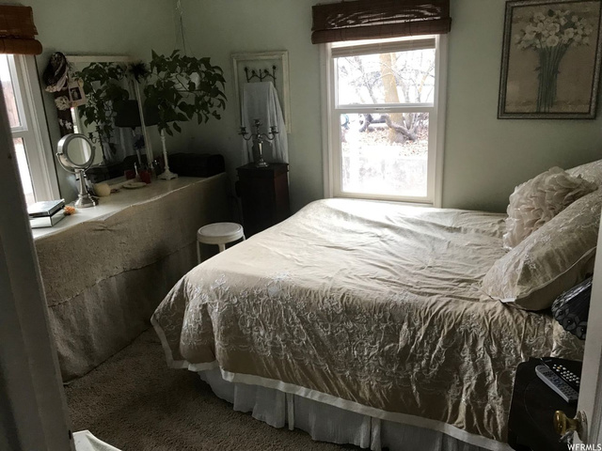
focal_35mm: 28
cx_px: 301
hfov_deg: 63.4
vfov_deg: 49.7
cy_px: 226
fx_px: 487
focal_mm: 3.99
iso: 40
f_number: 1.8
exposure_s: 1/24
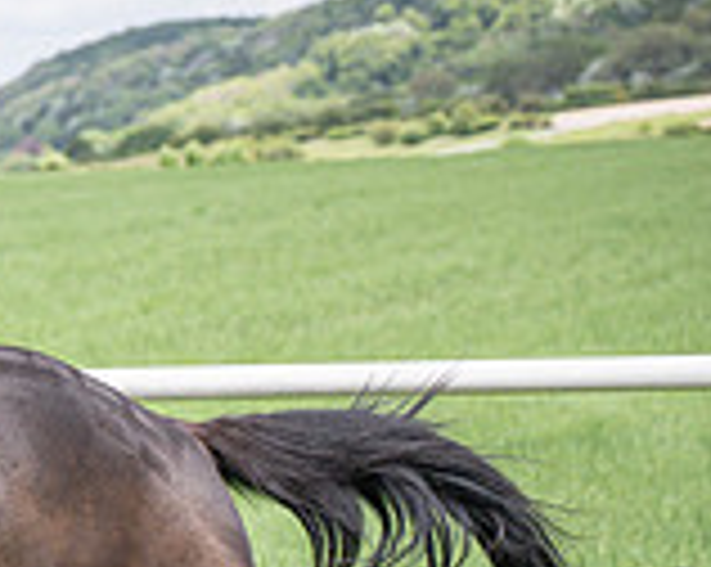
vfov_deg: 5.5
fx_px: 5906
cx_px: -566
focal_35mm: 281
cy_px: 572
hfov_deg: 6.7
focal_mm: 70
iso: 400
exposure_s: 1/1600
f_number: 5
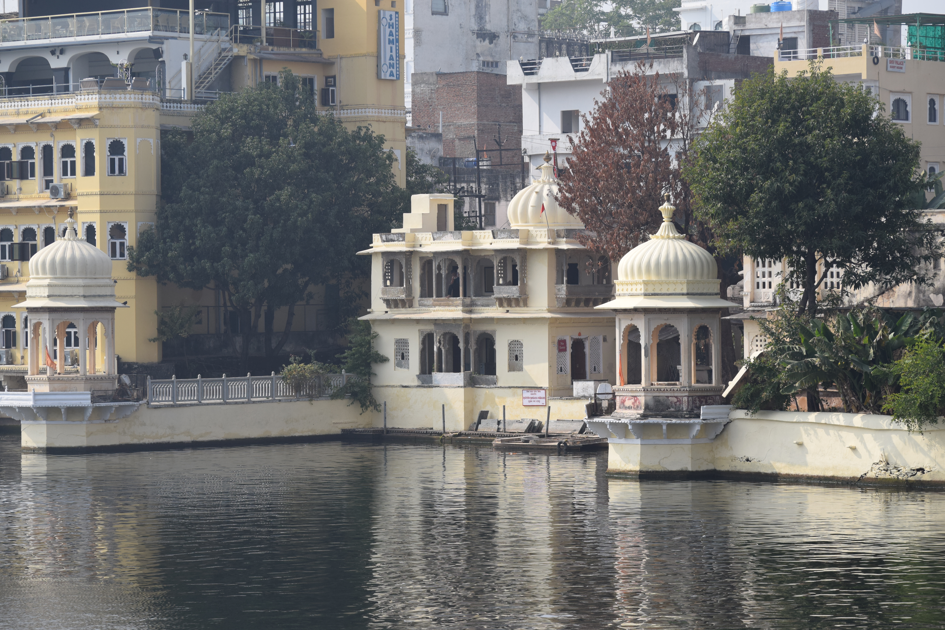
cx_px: 472
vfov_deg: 11.1
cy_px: 315
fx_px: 3228
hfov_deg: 16.7
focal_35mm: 123
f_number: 6.3
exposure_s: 1/1600
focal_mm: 82
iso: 400
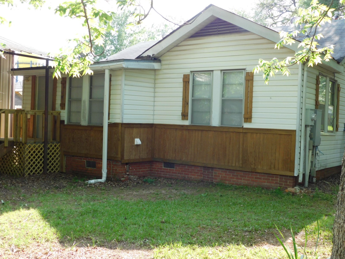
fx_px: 399
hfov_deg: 46.8
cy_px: 130
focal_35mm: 40
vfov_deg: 36.0
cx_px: 172
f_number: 3.6
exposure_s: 1/160
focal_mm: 7.1
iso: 125
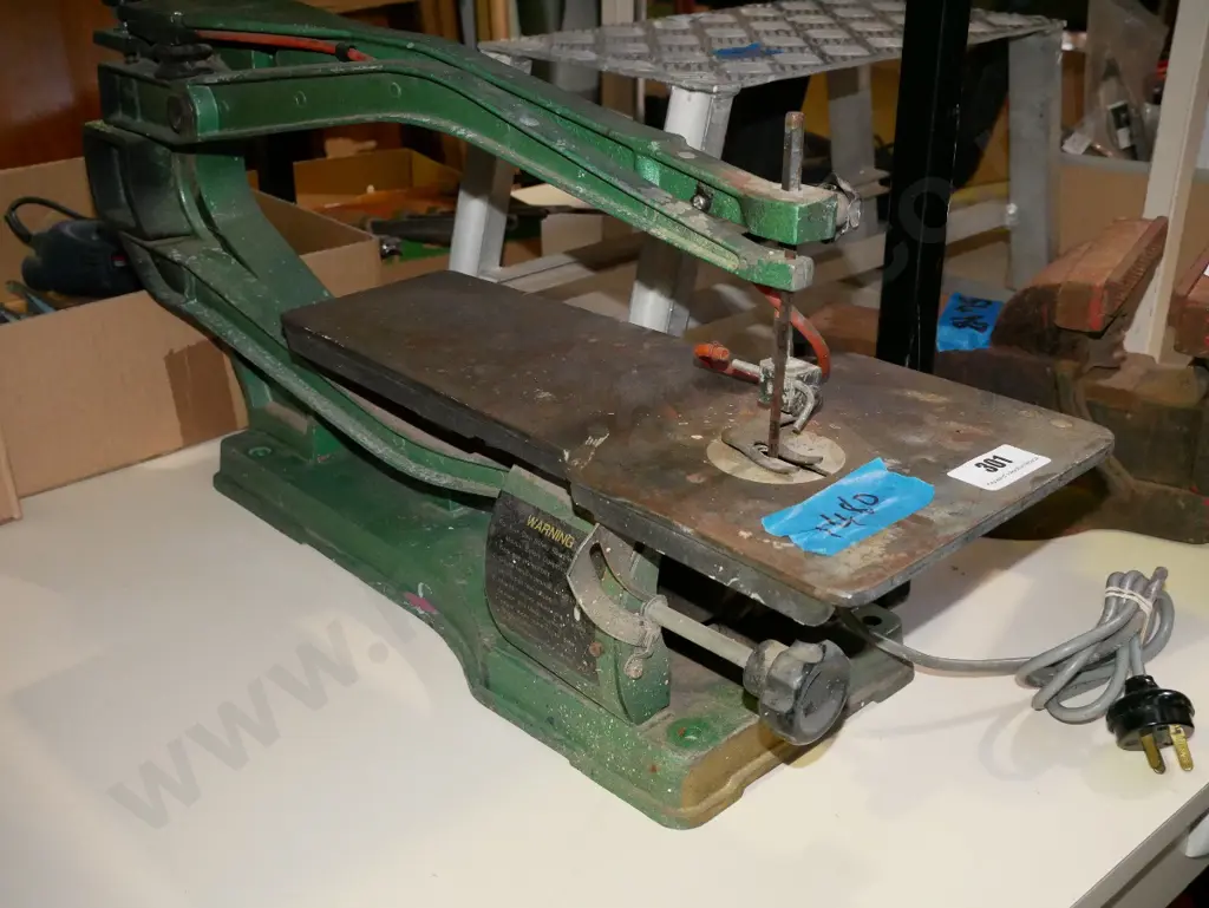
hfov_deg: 51.3
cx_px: 604
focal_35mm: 36
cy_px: 454
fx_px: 1258
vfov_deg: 39.7
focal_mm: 18
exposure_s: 1/125
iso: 3200
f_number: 5.6
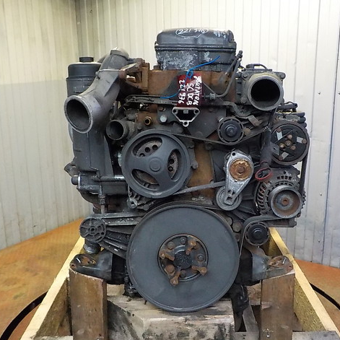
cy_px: 167
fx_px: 400
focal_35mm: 36
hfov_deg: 45.9
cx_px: 197
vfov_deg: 46.0
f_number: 3.3
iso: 800
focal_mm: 4.1
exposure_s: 1/40
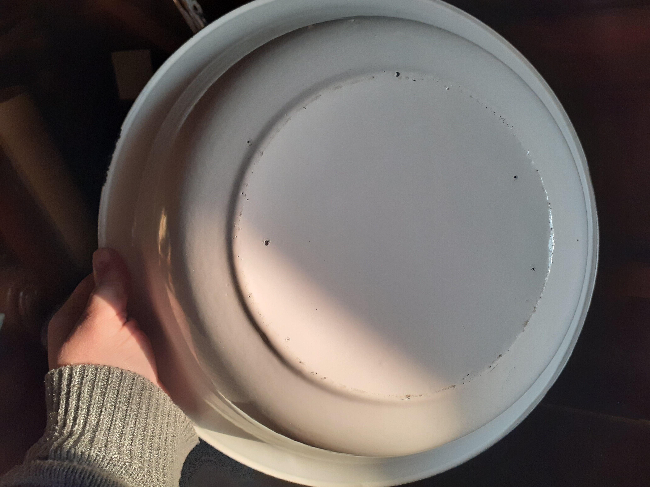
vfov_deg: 51.4
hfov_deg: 65.3
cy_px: 244
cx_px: 325
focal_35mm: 27
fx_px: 507
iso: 80
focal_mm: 3.6
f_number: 1.9
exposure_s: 1/100
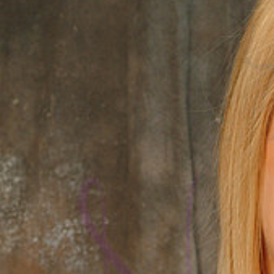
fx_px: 3568
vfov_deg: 4.4
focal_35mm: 398
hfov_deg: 4.4
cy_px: 201
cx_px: 353
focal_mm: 91
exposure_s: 1/125
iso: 400
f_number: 11
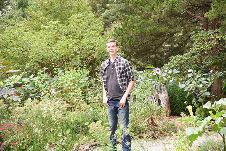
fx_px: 276
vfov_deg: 30.5
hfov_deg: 44.5
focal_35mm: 44
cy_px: 76
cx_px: 113
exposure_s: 1/250
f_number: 4.5
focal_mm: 44
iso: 500
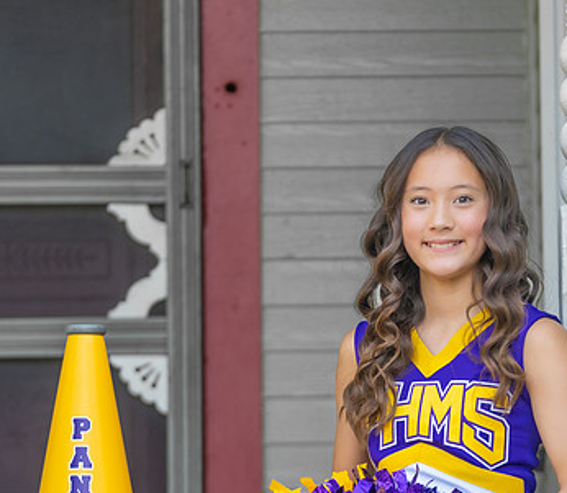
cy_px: 403
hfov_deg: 9.0
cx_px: 421
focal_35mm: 207
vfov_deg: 7.8
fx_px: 3595
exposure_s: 1/320
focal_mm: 103
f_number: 2.8
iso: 160
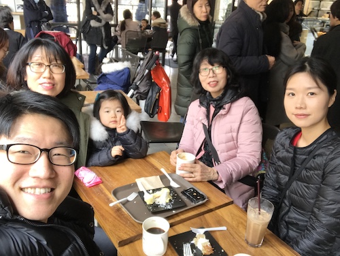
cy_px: 128
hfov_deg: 56.8
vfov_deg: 44.2
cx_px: 170
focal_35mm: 32
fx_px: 315
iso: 40
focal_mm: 2.87
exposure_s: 1/30
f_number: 2.2
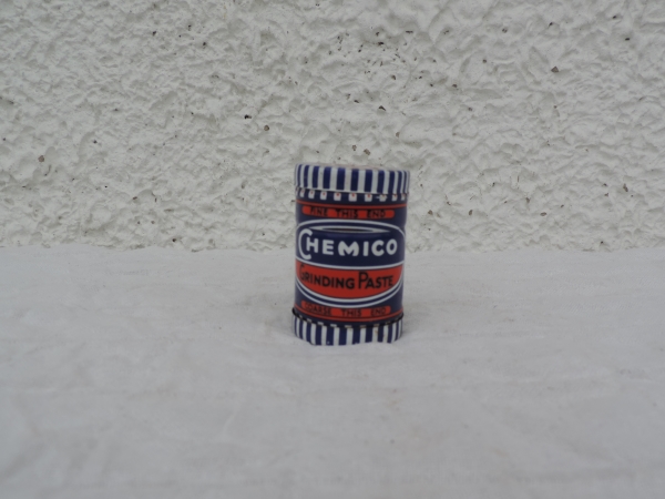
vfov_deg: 49.7
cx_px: 332
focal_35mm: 28
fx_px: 538
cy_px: 250
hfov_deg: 63.4
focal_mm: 4.9
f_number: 3.1
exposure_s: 1/200
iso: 80
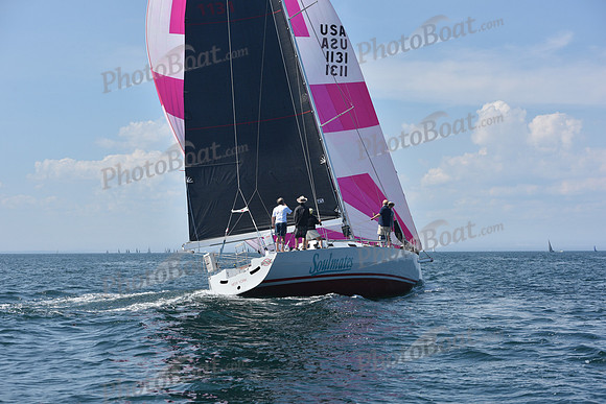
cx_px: 303
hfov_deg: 28.8
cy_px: 202
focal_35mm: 70
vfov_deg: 19.5
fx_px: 1179
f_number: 7.1
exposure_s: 1/1600
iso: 320
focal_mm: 70
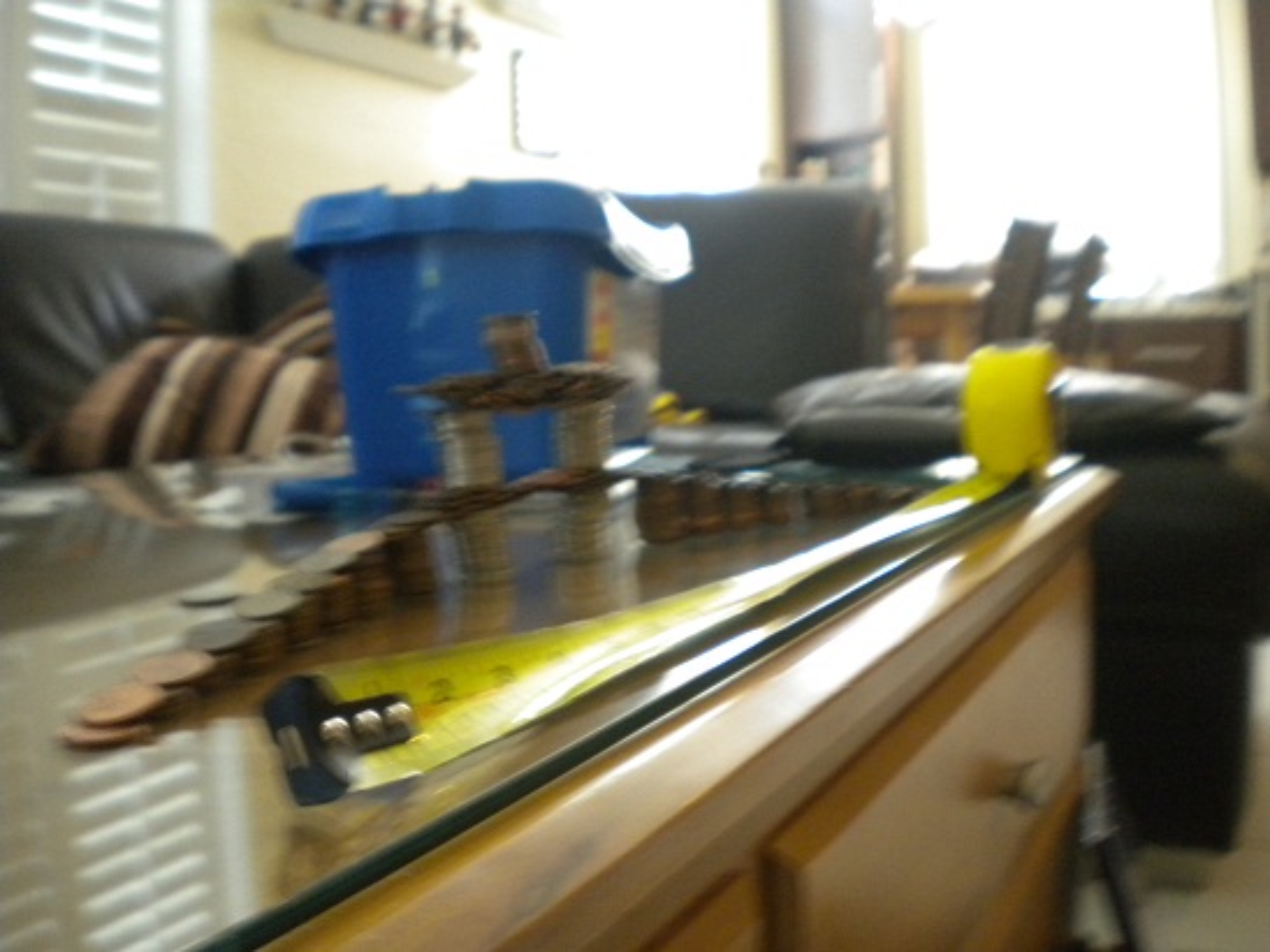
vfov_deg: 40.7
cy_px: 476
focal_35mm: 35
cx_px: 635
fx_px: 1284
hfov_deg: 52.6
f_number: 3.1
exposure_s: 1/9.4
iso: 400
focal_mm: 6.3
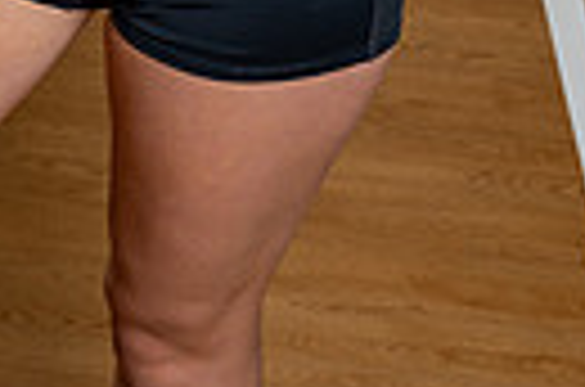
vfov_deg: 6.3
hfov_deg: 10.1
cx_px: 238
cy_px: -549
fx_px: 3323
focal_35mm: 205
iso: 100
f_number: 8
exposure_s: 1/250
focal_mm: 59
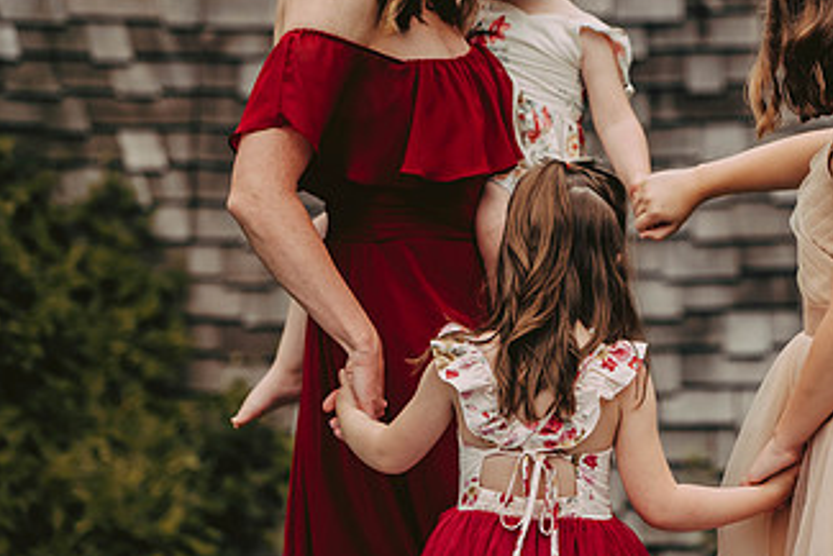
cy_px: 168
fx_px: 5162
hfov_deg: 9.2
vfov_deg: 6.2
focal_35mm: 223
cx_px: 595
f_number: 2.8
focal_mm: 125
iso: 640
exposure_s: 1/4000
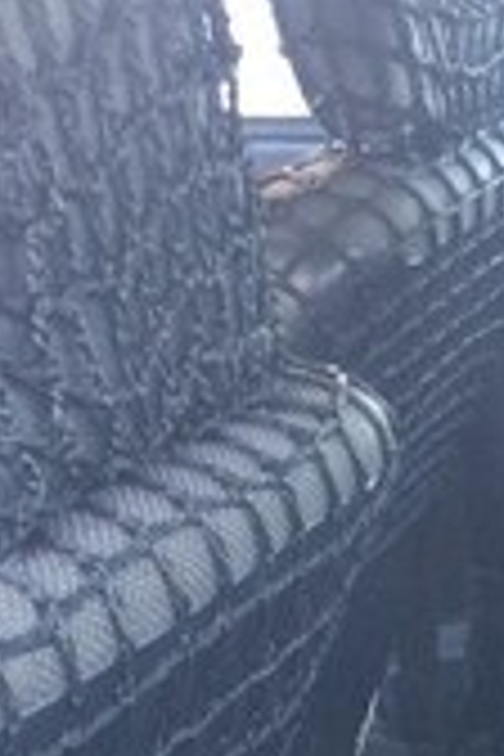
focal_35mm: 89
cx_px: 792
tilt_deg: -38.6
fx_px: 1869
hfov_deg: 14.2
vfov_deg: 20.0
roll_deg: +1.3
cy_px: 1102
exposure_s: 1/33
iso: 100
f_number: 2.2
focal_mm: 4.15
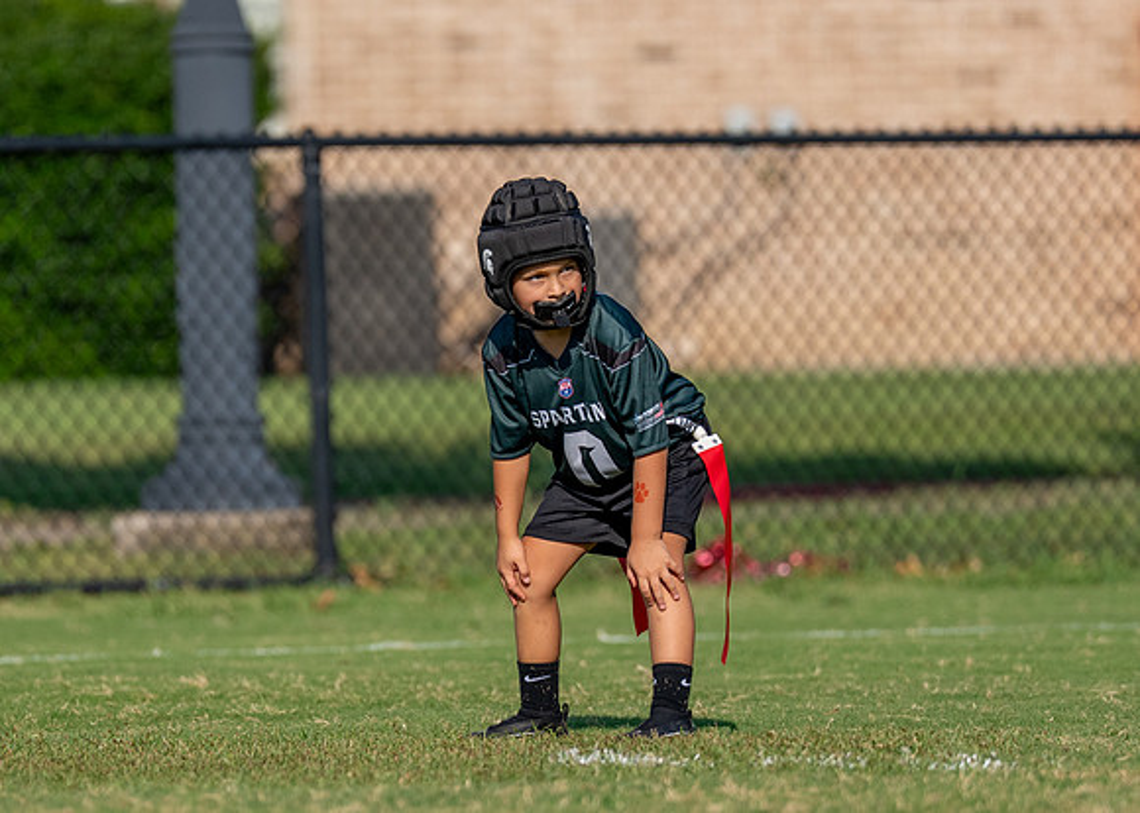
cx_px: 465
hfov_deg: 4.0
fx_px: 16320
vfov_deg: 2.9
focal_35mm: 504
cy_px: 425
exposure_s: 1/4000
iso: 200
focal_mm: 200
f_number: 2.8
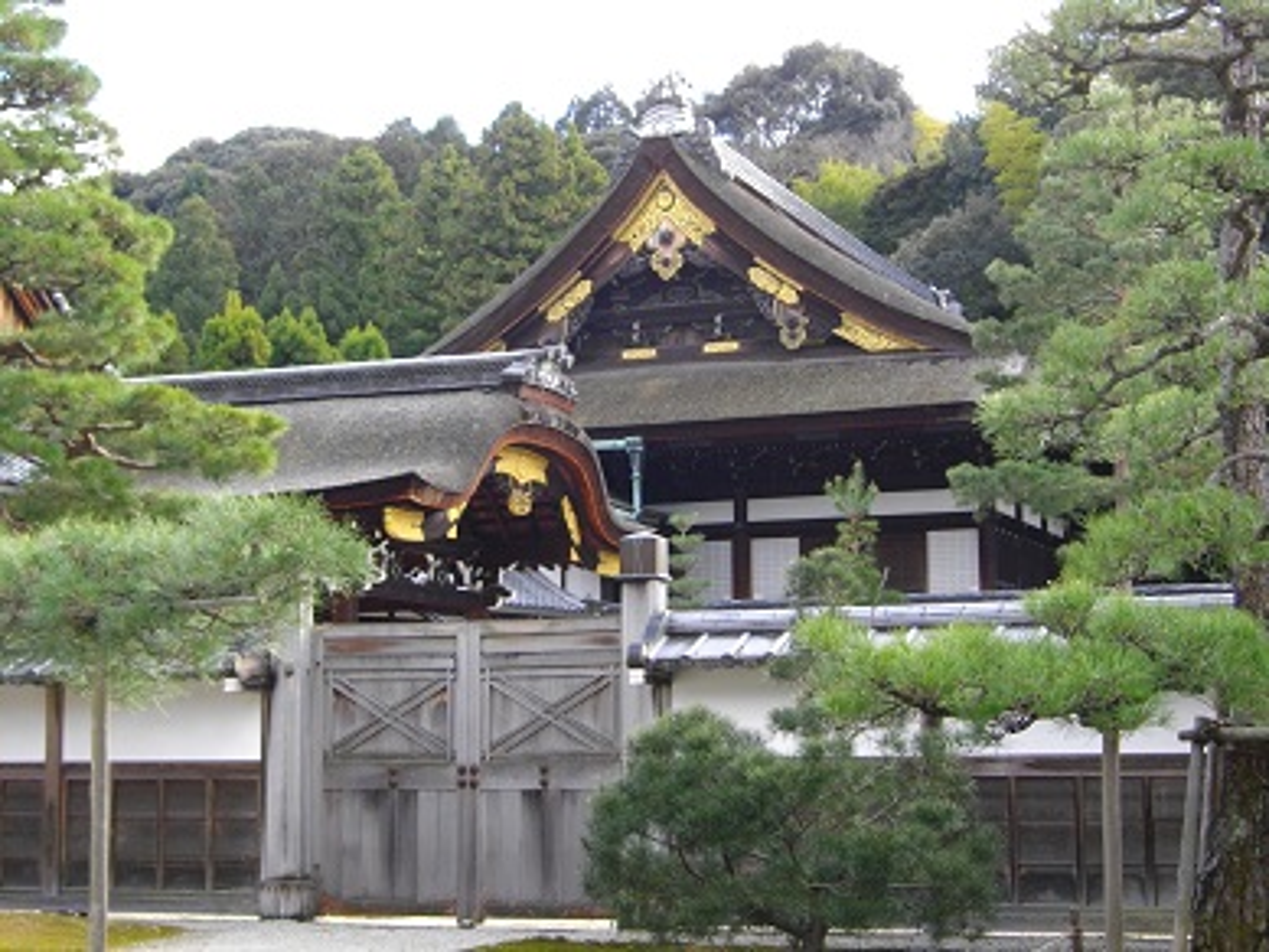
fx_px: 2274
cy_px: 476
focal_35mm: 62
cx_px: 634
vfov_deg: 23.7
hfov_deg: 31.2
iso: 200
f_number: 4.1
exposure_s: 1/125
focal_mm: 11
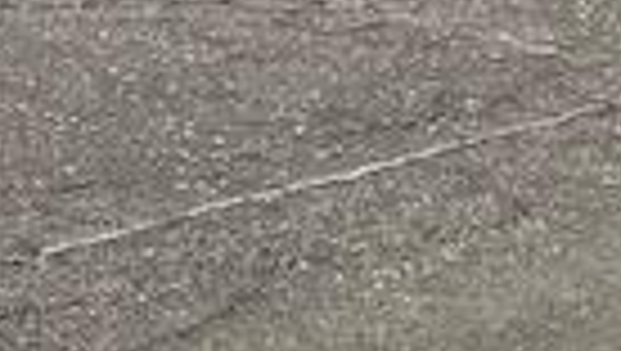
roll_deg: +0.7
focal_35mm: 141
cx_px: -22
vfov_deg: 8.1
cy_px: -436
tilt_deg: -3.3
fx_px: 2324
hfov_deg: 14.9
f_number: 1.8
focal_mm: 3.99
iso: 20
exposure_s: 1/4566
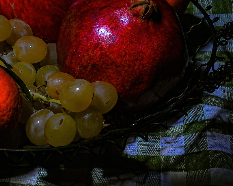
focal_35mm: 115
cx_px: 36
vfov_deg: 13.4
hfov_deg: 16.5
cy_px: 48
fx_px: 793
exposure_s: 30
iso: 200
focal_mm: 54
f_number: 18
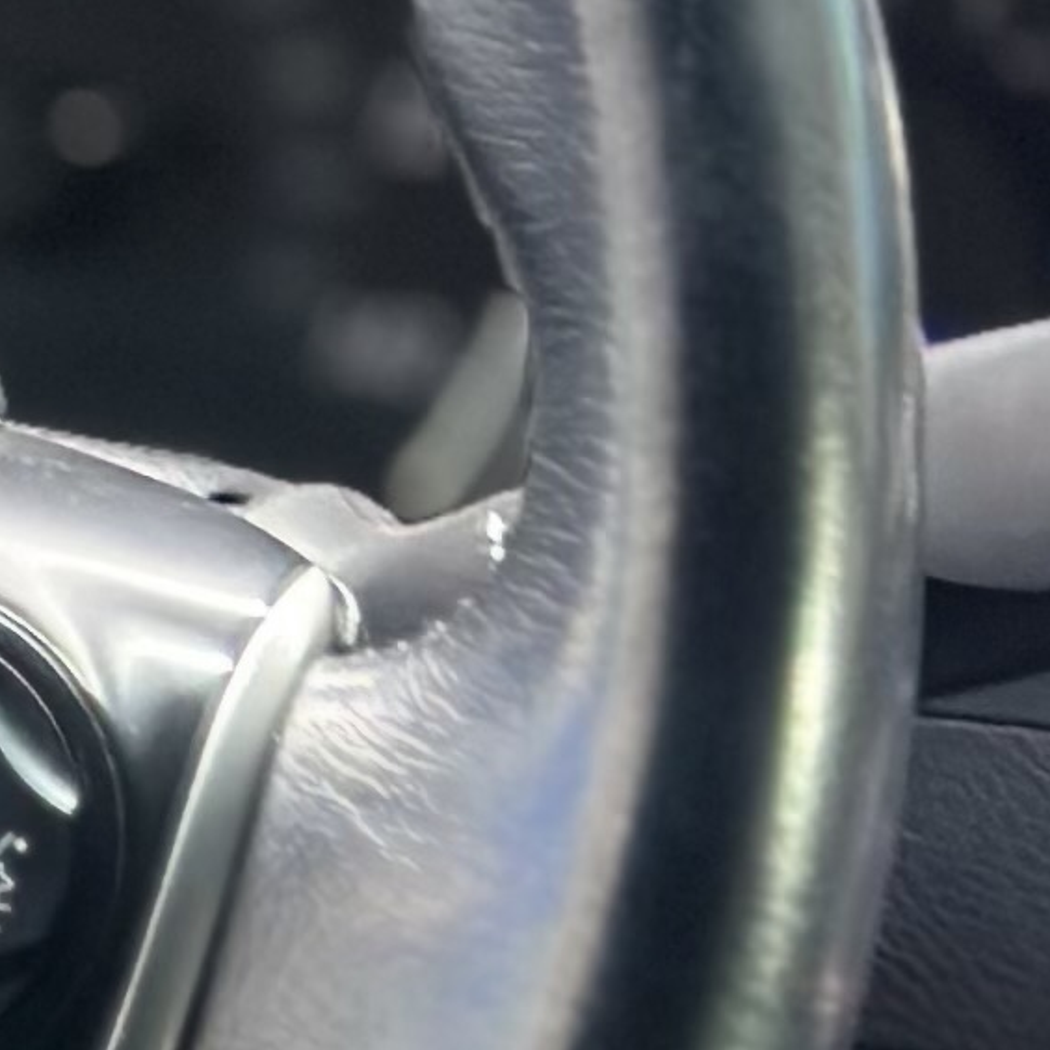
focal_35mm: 303
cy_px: 992
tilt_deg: -19.8
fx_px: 10398
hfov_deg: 5.6
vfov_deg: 5.8
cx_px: -1520
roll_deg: +0.7
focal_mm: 6.86
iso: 250
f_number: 1.78
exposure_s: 1/33
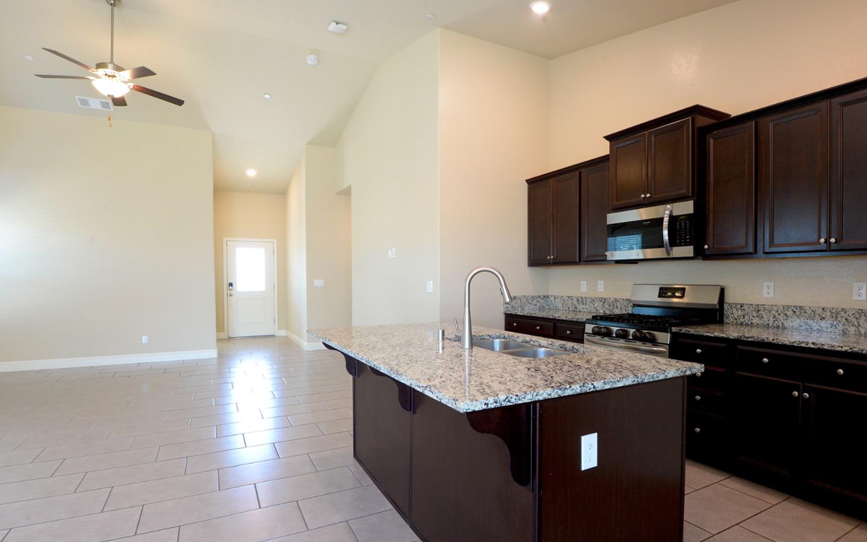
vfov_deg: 62.2
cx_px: 436
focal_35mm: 19
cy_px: 291
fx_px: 449
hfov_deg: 88.0
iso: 2000
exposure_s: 1/20
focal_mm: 18
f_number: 9
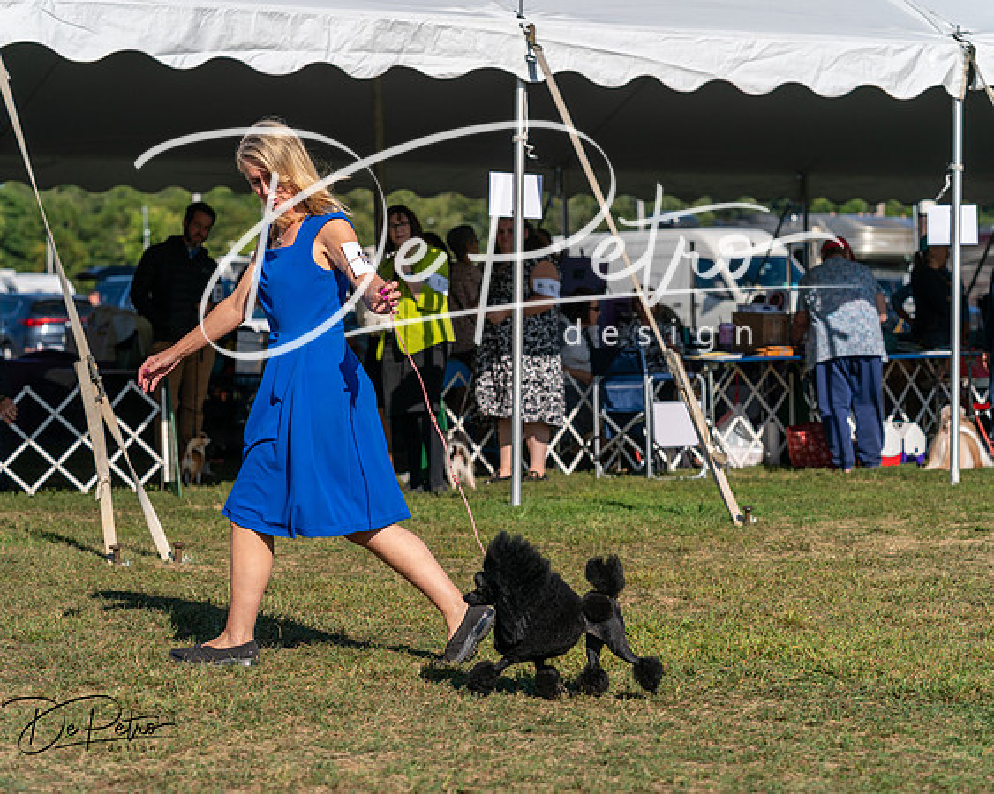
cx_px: 497
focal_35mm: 106
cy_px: 397
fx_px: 3113
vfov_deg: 14.5
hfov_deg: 18.1
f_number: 4.5
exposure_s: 1/1250
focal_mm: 94
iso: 100
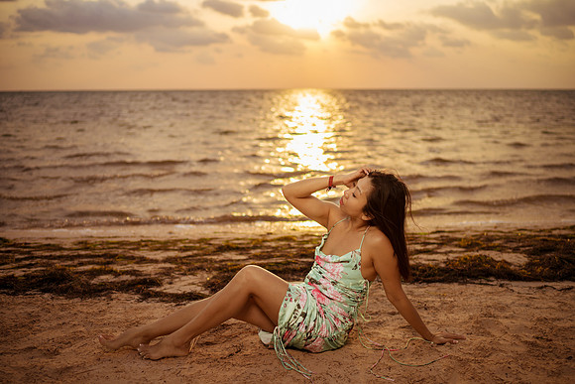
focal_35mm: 35
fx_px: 559
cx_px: 288
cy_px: 192
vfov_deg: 37.9
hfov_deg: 54.4
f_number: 1.8
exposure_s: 1/4000
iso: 125
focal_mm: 35
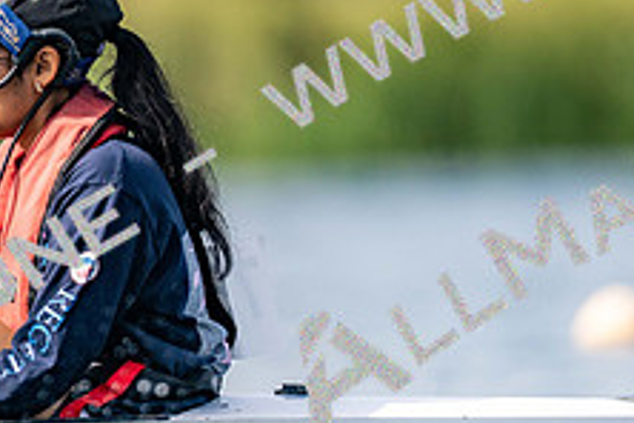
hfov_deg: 1.3
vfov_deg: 0.9
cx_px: 54
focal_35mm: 1568
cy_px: 176
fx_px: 27612
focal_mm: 600
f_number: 4
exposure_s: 1/2500
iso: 200
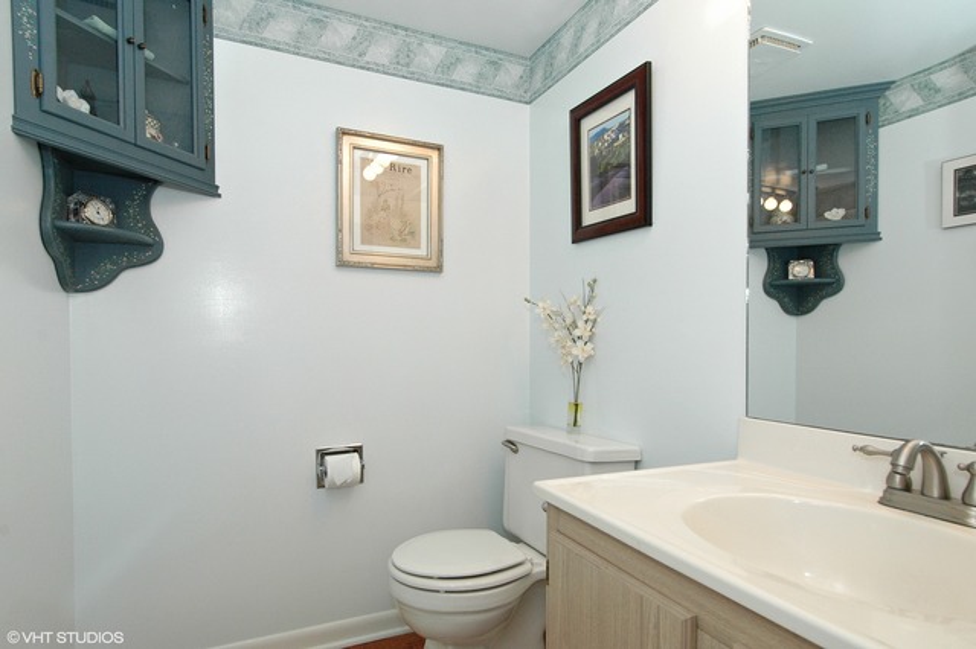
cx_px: 488
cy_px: 324
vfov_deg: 67.3
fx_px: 488
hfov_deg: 90.0
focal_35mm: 18
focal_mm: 12
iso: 800
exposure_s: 1/20
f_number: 8
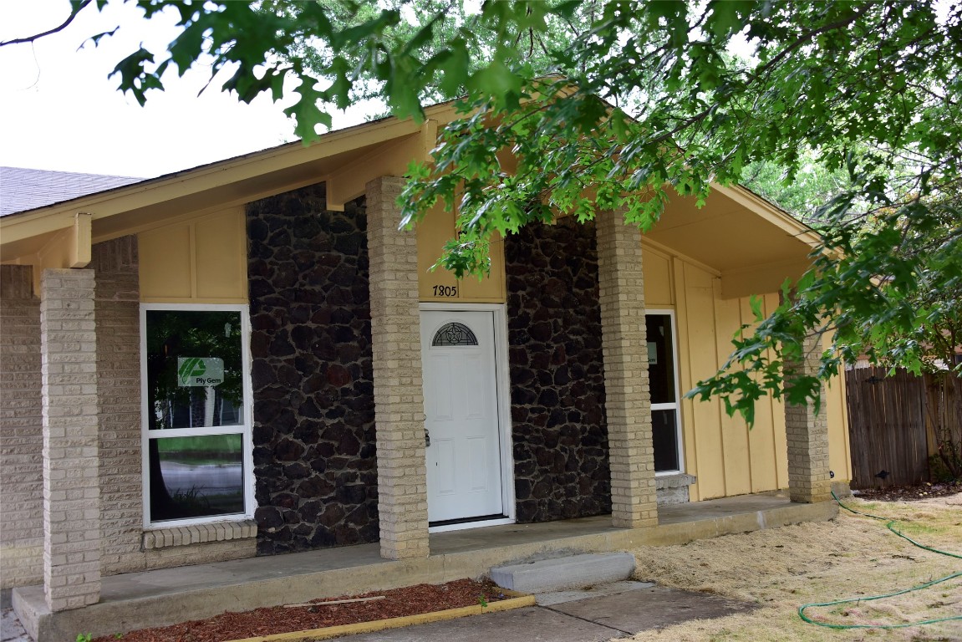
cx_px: 481
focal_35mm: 38
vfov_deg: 35.1
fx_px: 1016
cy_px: 321
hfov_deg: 50.7
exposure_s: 1/160
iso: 250
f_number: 5.6
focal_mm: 38
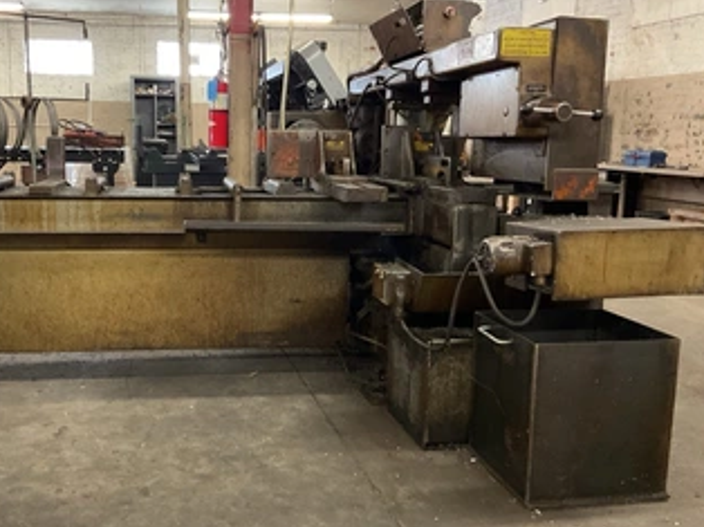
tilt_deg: -11.1
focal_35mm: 37
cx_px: 271
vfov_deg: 38.6
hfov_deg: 49.8
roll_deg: -2.5
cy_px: 258
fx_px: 752
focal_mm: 3
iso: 320
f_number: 1.8
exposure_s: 1/30
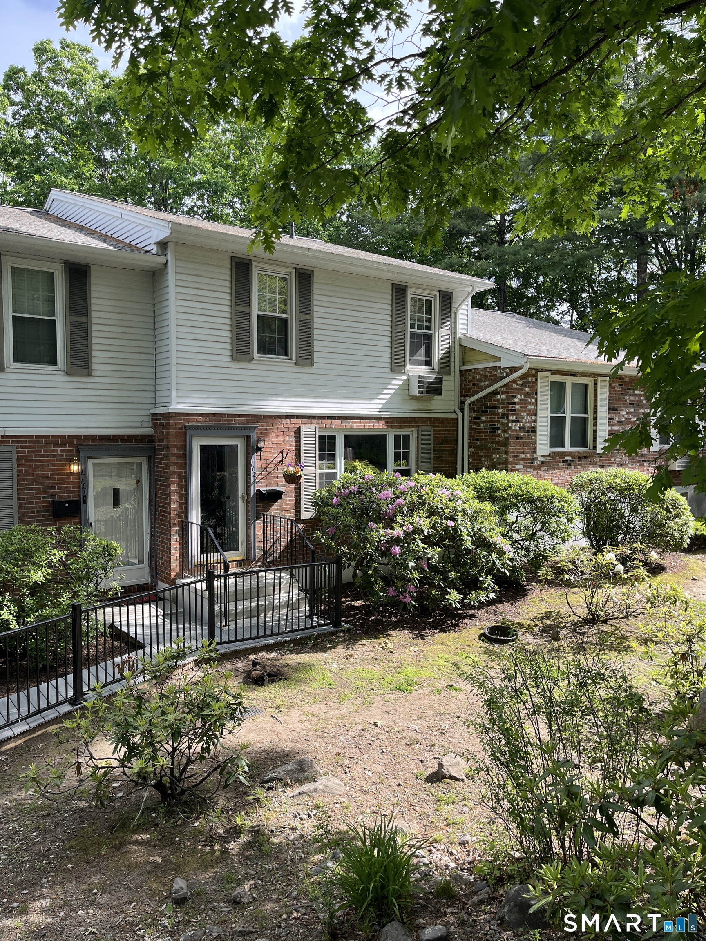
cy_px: 470
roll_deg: -0.3
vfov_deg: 67.3
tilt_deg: -3.4
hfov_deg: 53.1
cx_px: 353
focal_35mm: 26
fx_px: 707
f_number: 1.6
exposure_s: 1/742
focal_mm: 5.1
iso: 50
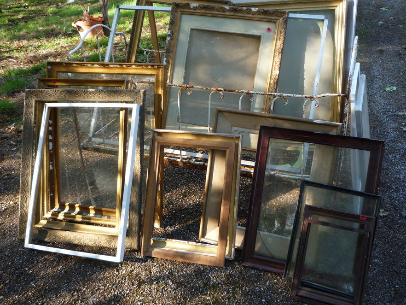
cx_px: 204
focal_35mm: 34
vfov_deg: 41.8
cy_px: 148
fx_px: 399
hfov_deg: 53.9
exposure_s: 1/100
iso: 100
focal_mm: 5.2
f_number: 3.3
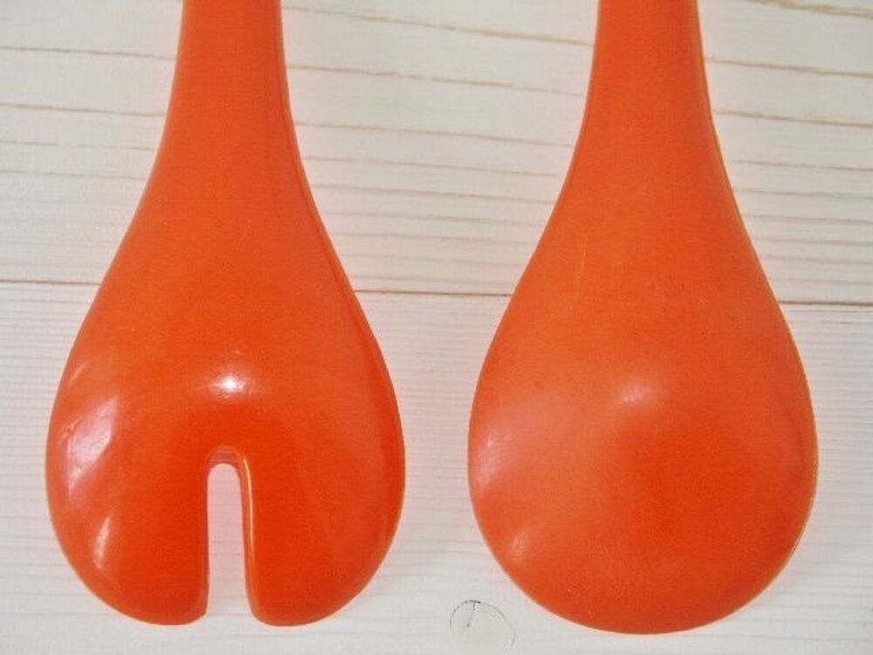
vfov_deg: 9.2
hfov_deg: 12.3
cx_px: 436
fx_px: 4060
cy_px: 328
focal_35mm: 161
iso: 64
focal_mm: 40.7
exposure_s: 1/200
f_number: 3.2
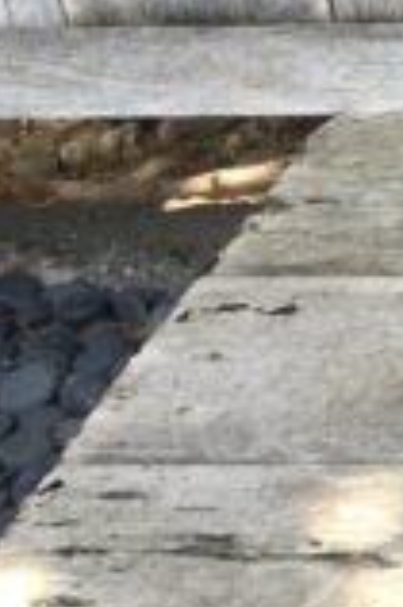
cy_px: -415
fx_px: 3298
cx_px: 1858
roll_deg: -0.2
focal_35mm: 196
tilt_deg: -21.9
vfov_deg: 10.0
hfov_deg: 5.6
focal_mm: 4.15
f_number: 2.2
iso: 25
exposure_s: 1/135
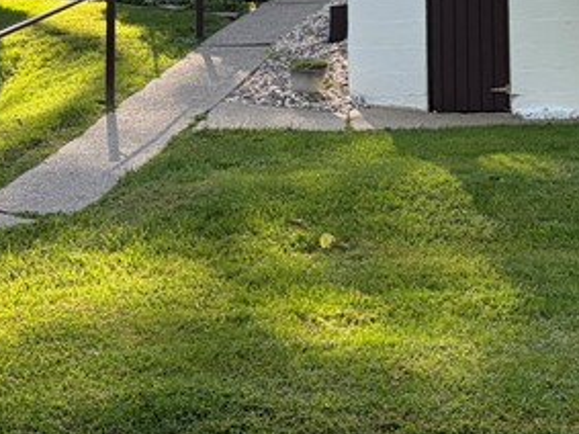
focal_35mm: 94
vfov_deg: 15.2
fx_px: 1572
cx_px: 722
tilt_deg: +5.6
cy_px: -76
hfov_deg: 19.5
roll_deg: +0.8
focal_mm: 5.96
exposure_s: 1/629
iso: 64
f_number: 1.6
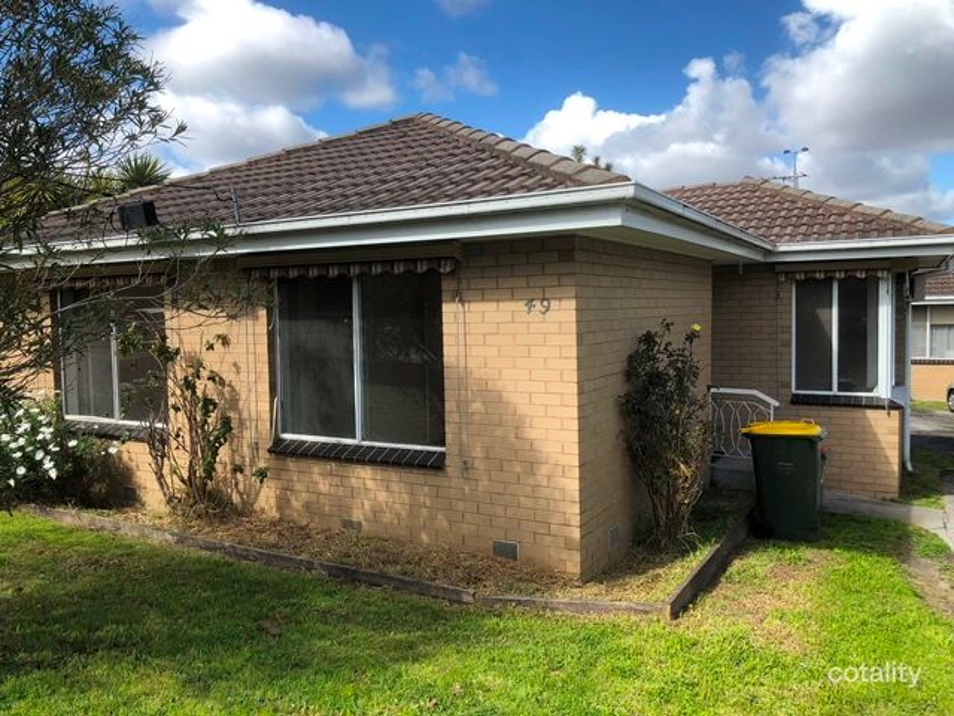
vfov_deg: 49.7
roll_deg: +1.4
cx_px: 477
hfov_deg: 63.4
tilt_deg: -3.4
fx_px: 772
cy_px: 358
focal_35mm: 28
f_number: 1.8
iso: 20
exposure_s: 1/1080
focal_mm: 3.99
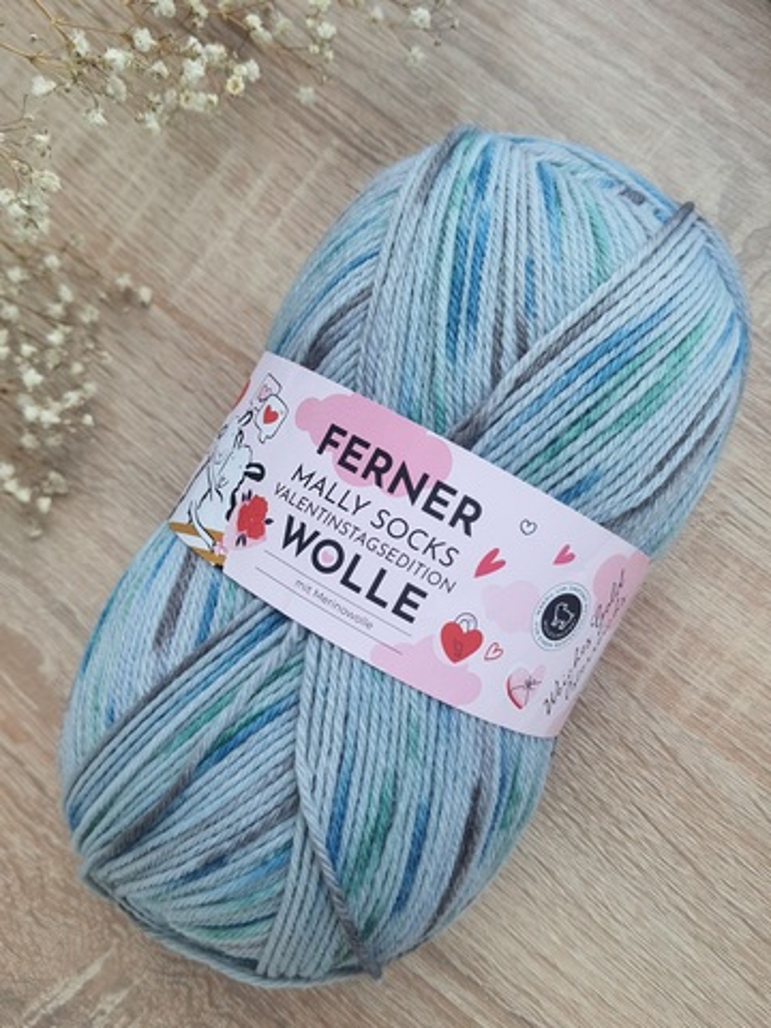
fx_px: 772
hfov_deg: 53.1
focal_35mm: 26
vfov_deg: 67.3
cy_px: 514
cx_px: 386
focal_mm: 4.32
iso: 50
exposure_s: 1/400
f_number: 1.7
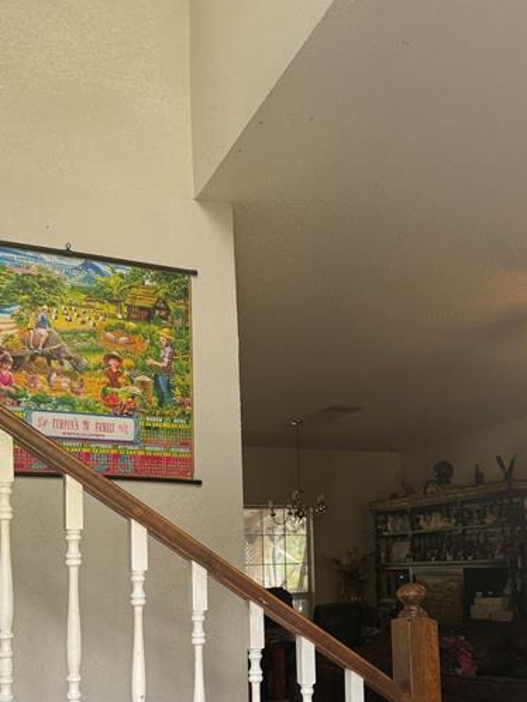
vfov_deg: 48.2
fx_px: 750
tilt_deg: +3.2
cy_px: 524
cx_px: 293
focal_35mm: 37
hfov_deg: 38.6
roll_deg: +2.0
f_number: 1.78
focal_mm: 6.76
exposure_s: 1/120
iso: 200
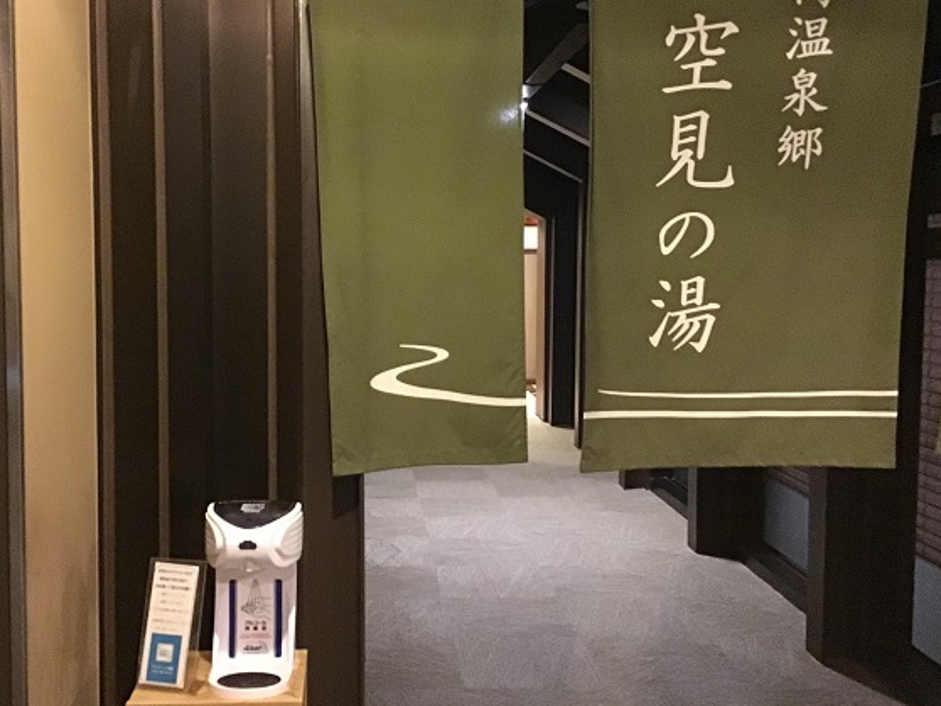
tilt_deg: -5.5
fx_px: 1088
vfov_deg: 36.0
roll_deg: -0.7
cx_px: 410
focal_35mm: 40
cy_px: 332
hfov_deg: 46.7
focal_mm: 3.3
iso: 640
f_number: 2.4
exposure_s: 1/15
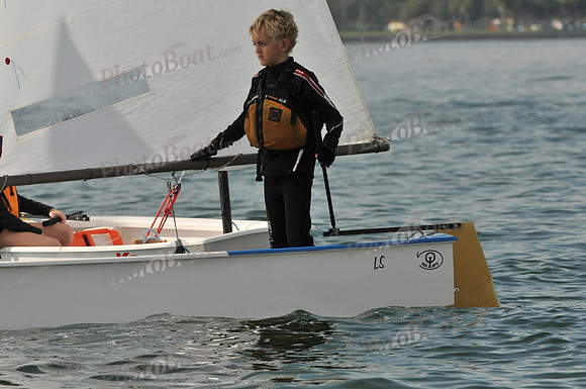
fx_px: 7071
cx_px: 293
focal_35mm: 435
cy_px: 194
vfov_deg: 3.2
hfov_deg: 4.7
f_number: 9
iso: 200
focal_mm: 290
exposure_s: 1/640
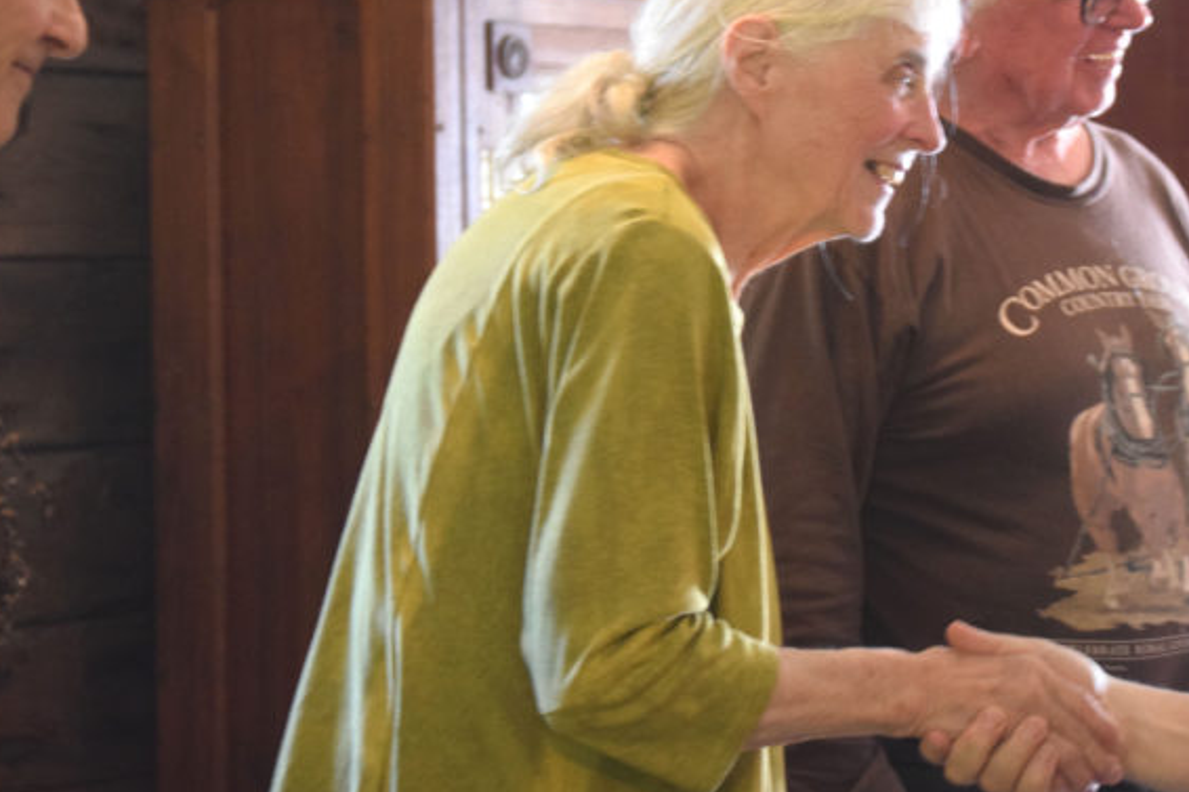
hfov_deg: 14.6
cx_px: 758
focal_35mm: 140
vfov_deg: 9.8
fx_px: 4622
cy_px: 247
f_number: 4.2
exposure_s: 1/100
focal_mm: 66
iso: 3200
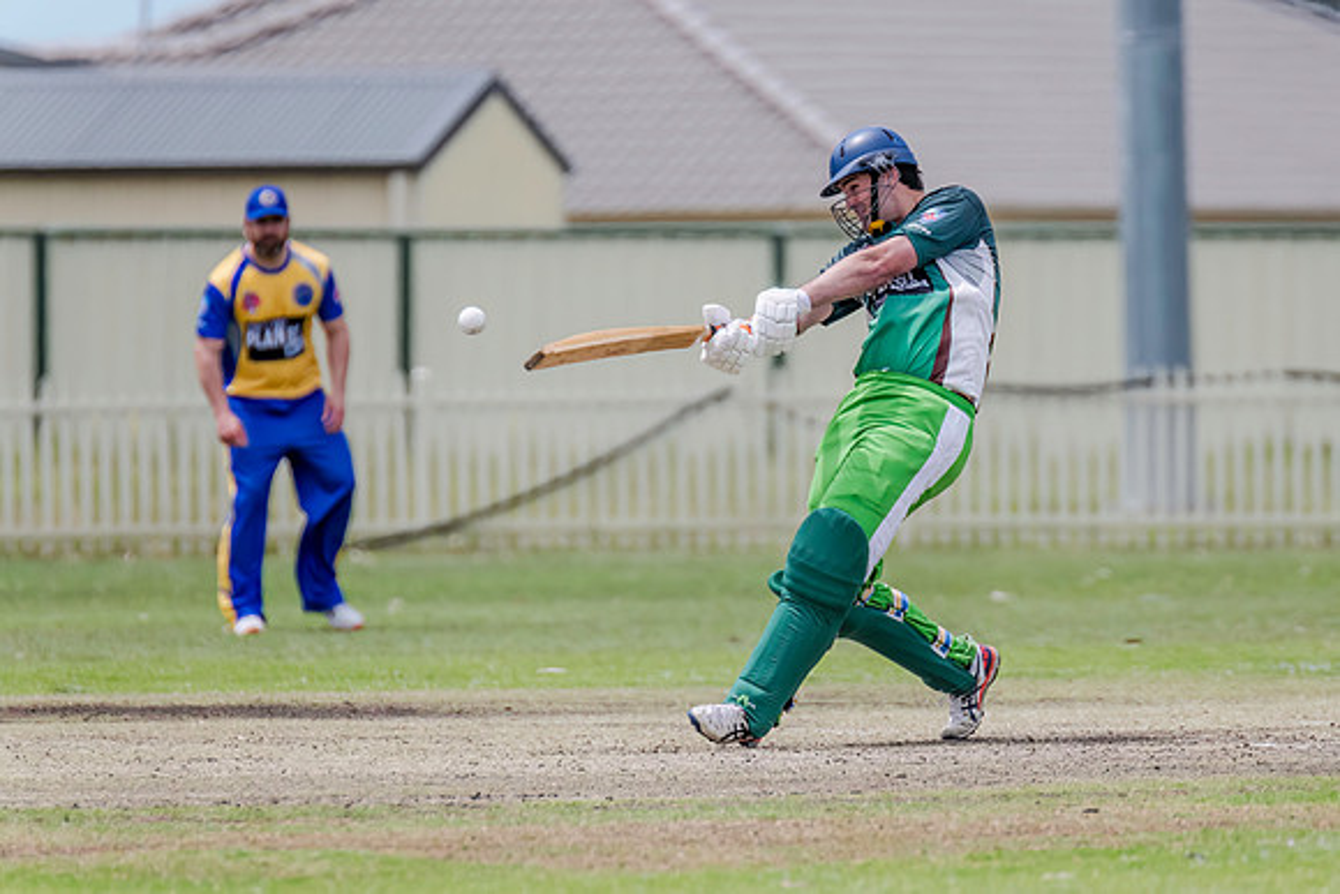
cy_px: 438
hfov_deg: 3.1
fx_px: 24662
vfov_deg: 2.1
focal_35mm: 662
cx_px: 738
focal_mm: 600
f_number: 7.1
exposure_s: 1/2500
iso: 800
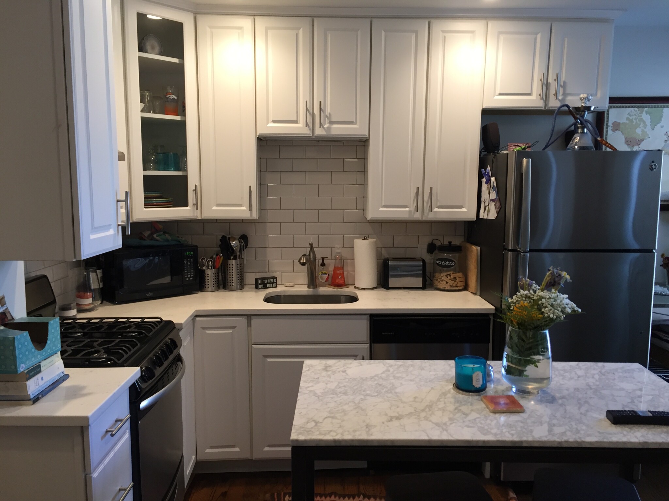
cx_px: 334
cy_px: 250
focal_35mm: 29
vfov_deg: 48.2
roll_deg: -0.7
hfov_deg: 61.7
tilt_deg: -6.3
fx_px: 560
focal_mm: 4.15
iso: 64
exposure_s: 1/30
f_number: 2.2
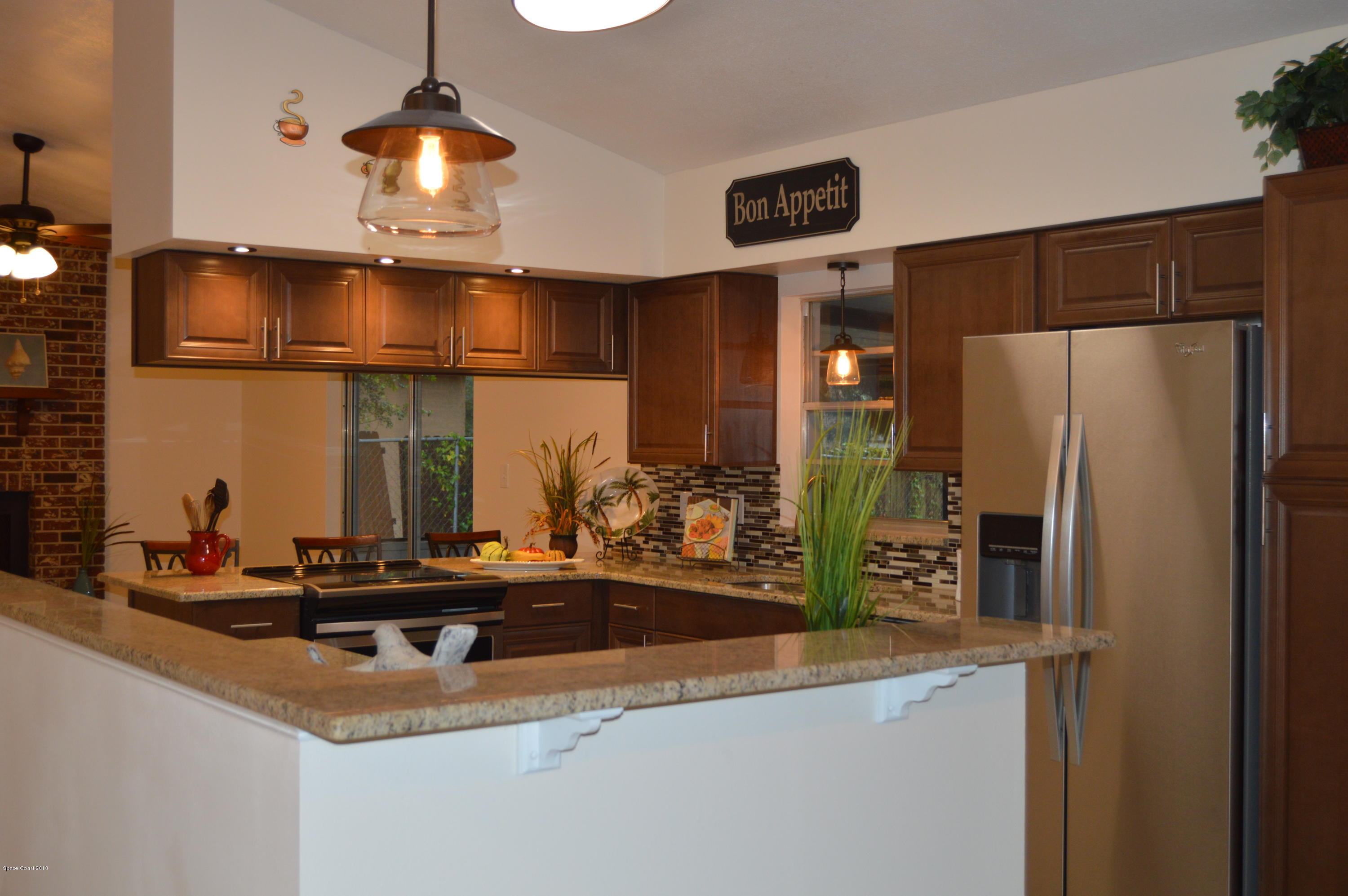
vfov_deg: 34.1
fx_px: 1459
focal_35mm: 39
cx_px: 674
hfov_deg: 49.6
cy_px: 448
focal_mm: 26
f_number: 4
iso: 400
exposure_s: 1/60
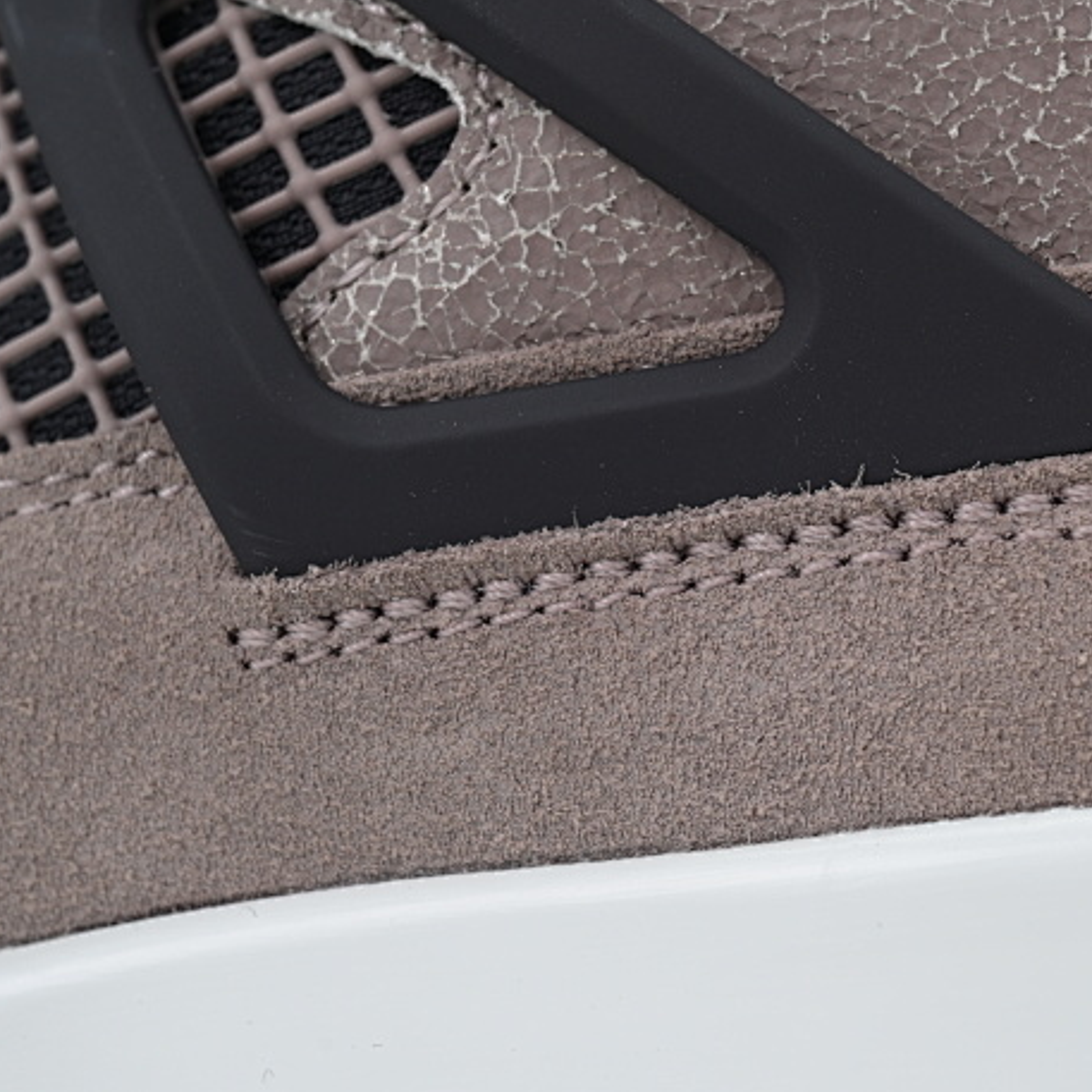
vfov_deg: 13.0
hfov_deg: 13.0
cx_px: 810
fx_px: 4783
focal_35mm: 134
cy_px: 522
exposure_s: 1/100
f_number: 10
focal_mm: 90
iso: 400
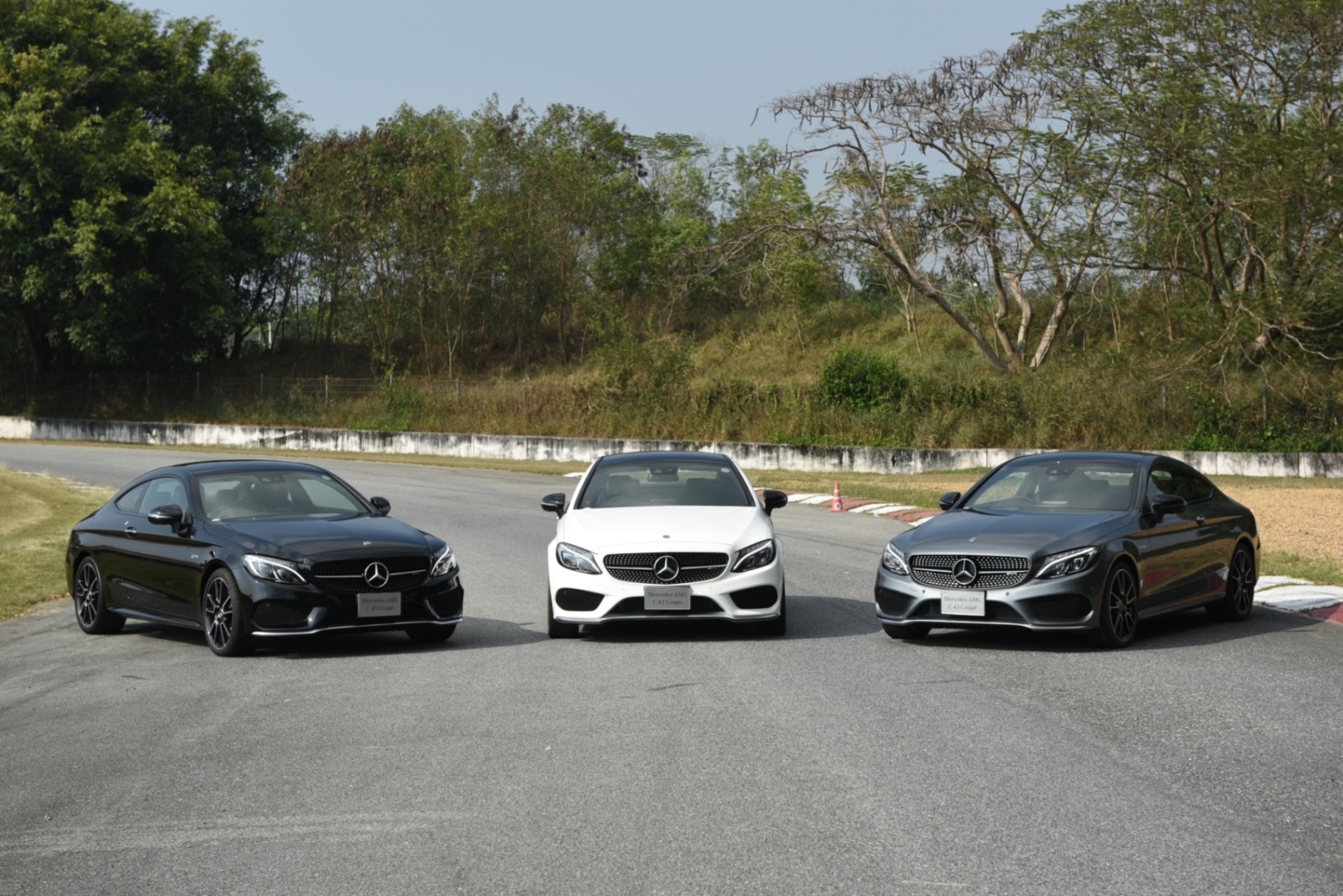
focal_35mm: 70
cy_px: 448
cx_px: 672
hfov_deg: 28.8
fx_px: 2612
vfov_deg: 19.5
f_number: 8
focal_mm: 70
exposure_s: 1/400
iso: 100
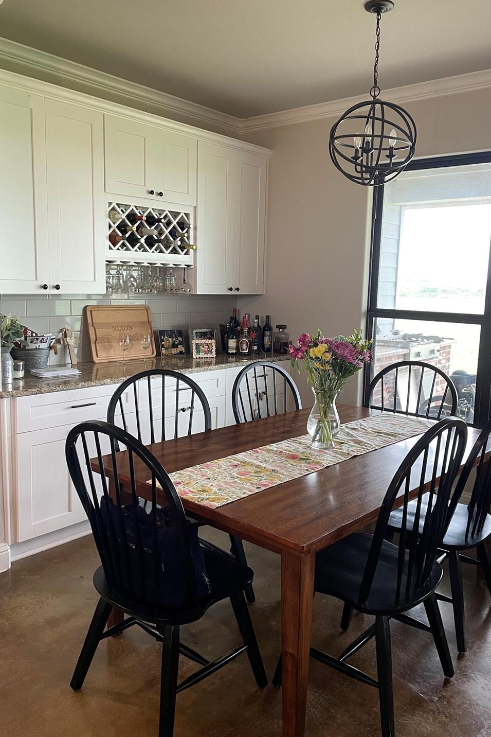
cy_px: 357
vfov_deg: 63.6
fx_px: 593
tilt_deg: -6.1
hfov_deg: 44.9
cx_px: 263
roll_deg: -1.4
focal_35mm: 29
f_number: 1.6
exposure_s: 1/60
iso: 125
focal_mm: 4.2
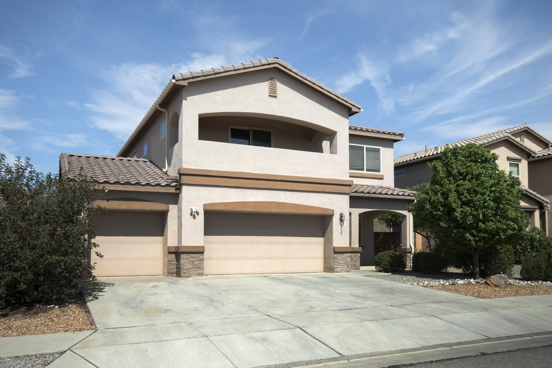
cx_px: 276
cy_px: 184
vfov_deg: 43.6
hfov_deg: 62.0
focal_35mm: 30
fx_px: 460
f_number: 11
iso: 320
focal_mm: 20
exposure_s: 1/500
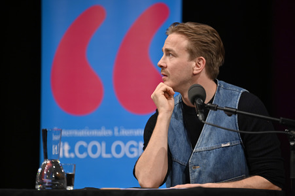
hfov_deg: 13.3
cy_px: 98
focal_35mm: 155
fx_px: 1269
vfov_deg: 8.8
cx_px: 148
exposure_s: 1/320
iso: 1000
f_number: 2.8
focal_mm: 155
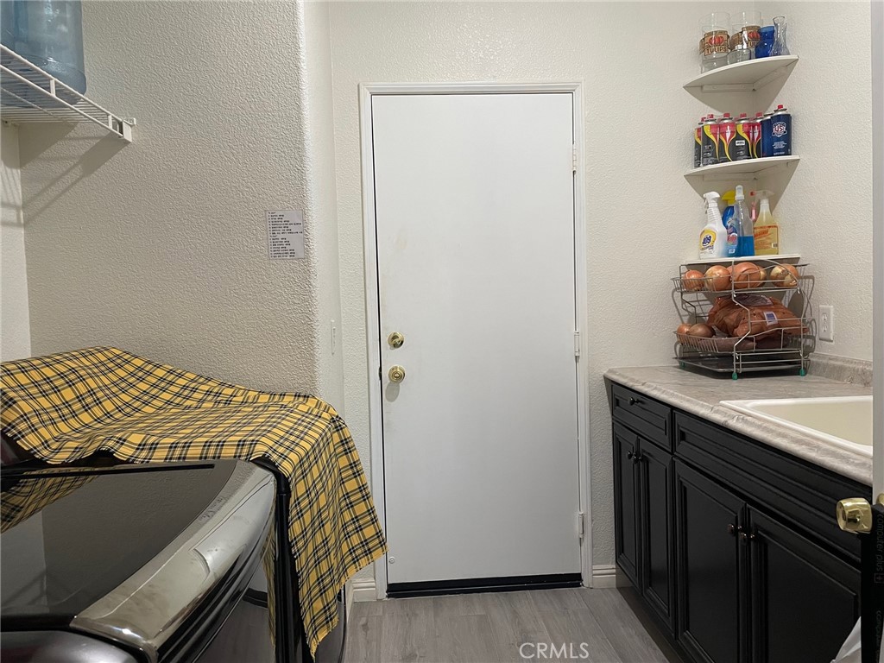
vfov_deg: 53.1
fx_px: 664
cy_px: 332
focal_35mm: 26
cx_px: 442
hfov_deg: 67.3
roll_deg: +2.2
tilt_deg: -3.2
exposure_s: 1/60
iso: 160
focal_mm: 4.2
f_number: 1.6
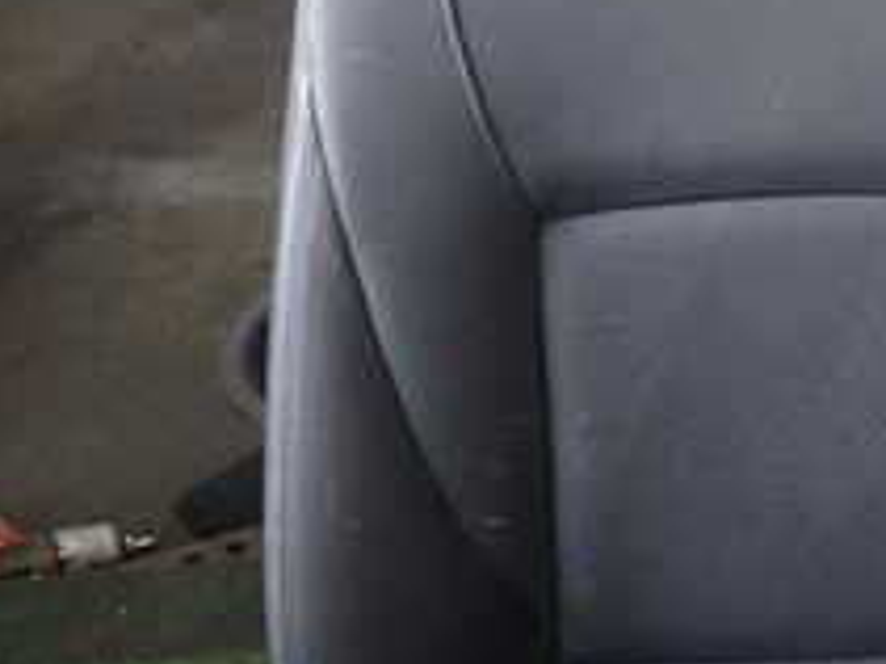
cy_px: 80
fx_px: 1816
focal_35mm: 71
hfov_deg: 25.8
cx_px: 915
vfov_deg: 20.3
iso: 200
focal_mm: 4.5
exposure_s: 1/80
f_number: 2
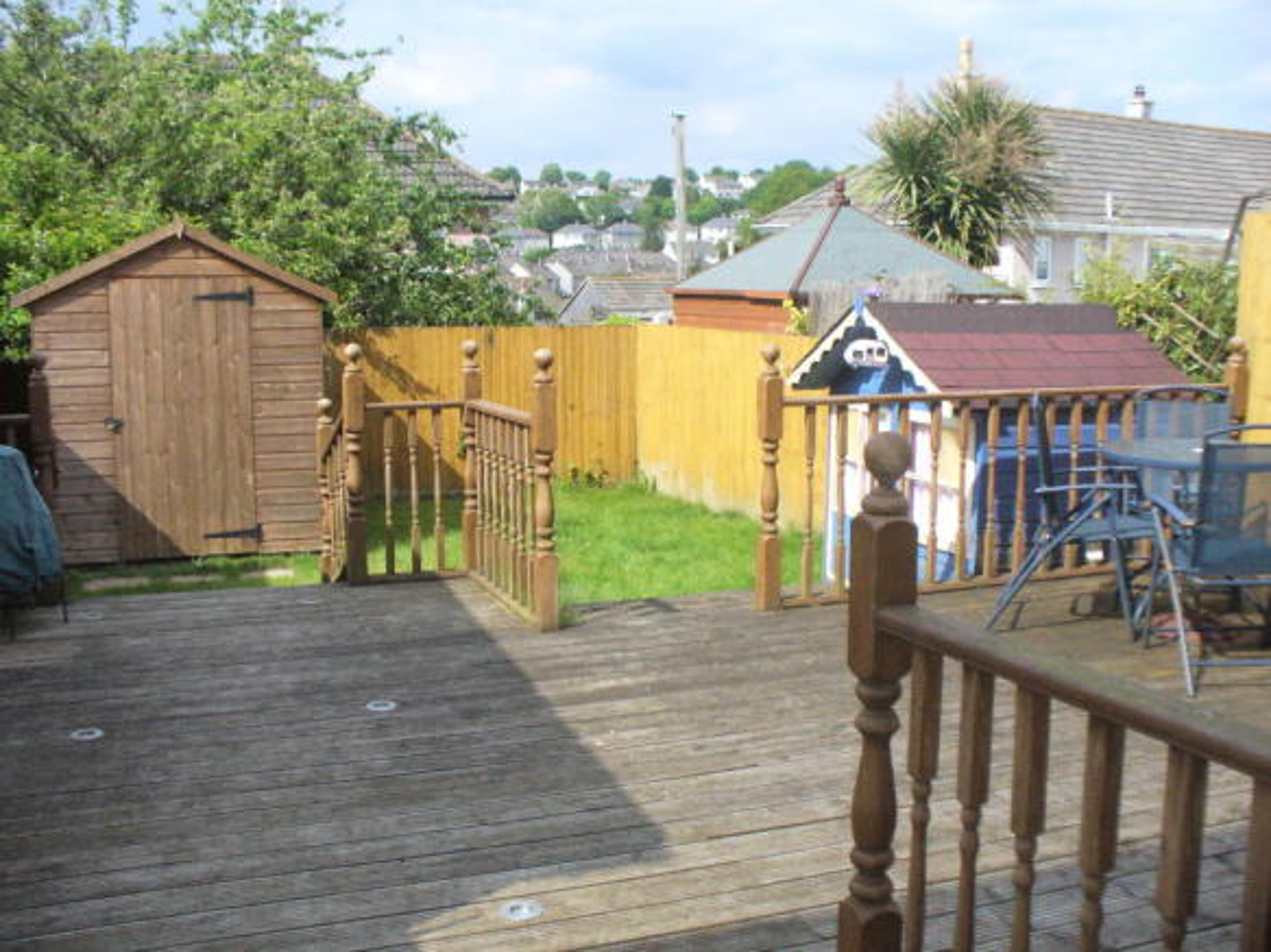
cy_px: 476
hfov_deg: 50.1
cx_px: 636
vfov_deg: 38.7
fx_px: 1358
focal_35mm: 37
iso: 400
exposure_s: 1/1000
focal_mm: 6.1
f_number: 5.6
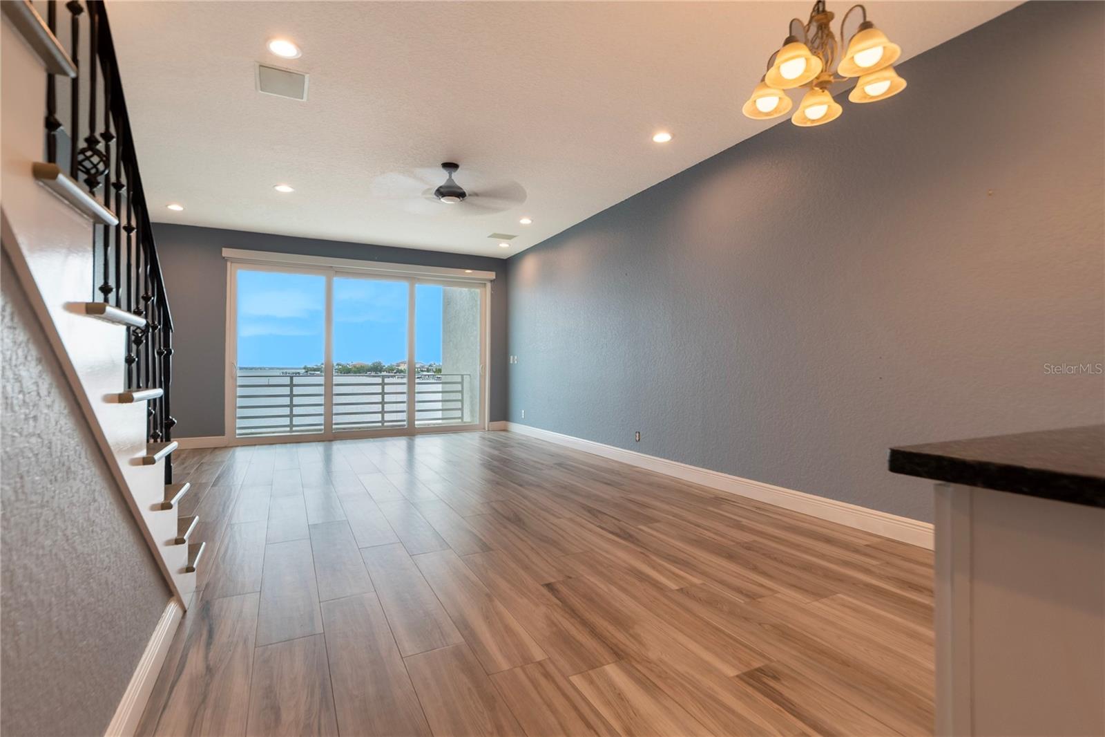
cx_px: 552
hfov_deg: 100.4
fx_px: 460
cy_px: 368
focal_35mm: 15
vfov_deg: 77.3
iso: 100
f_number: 5.6
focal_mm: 10
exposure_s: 1/125
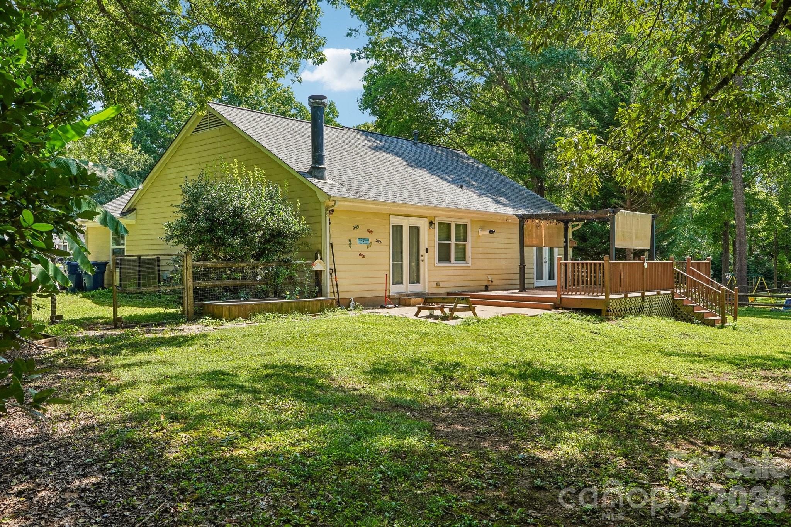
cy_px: 264
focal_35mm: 30
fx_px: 659
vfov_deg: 43.6
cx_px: 396
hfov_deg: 61.9
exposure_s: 1/45
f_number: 8
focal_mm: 20
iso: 100
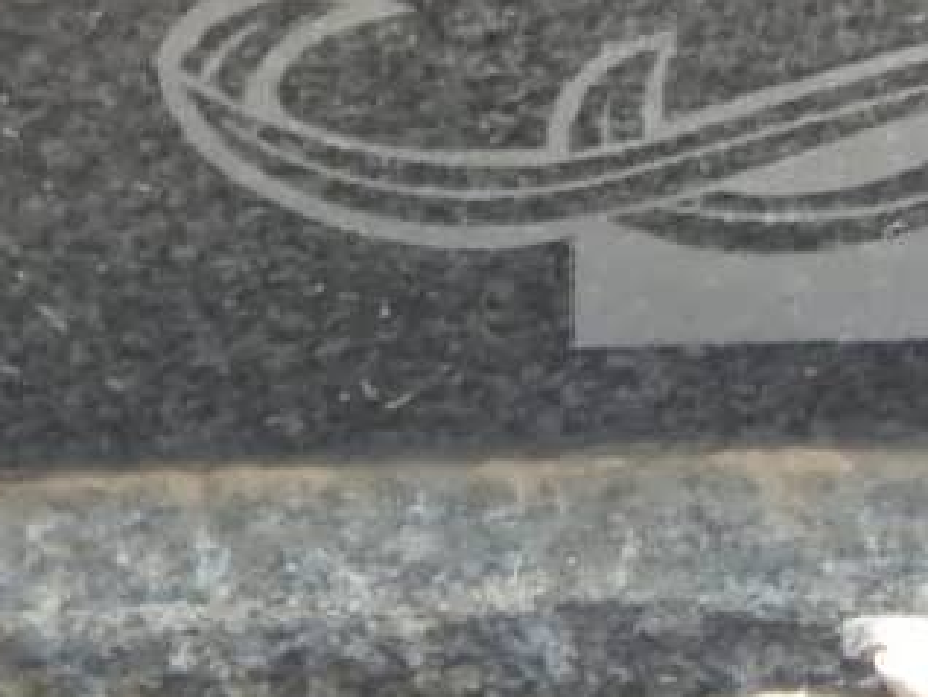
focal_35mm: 298
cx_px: 770
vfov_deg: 4.9
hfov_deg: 6.6
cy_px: -589
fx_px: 7995
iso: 400
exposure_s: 1/339
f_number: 5.1
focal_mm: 14.3
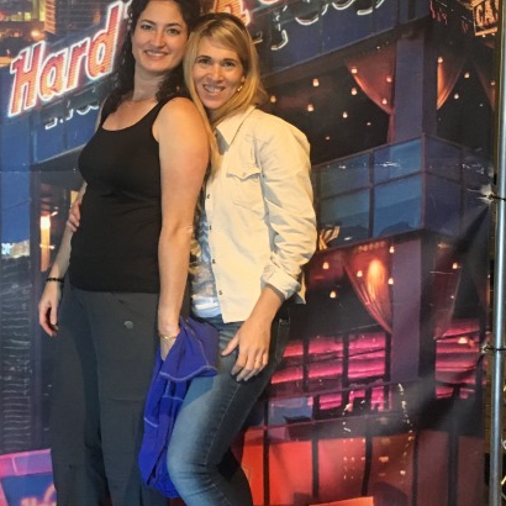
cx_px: 73
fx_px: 1058
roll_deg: +2.6
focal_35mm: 64
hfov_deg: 26.2
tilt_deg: -4.6
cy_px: 146
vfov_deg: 26.6
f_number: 2.2
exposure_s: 1/30
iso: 160
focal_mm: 4.15
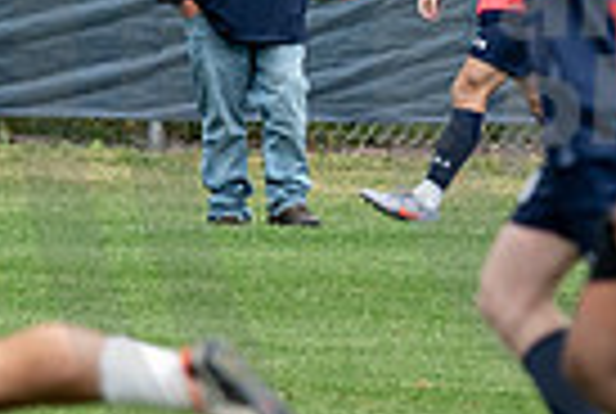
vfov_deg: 0.8
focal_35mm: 1647
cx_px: 1267
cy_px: -150
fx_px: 28243
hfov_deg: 1.2
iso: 320
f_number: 3.2
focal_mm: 200
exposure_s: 1/640
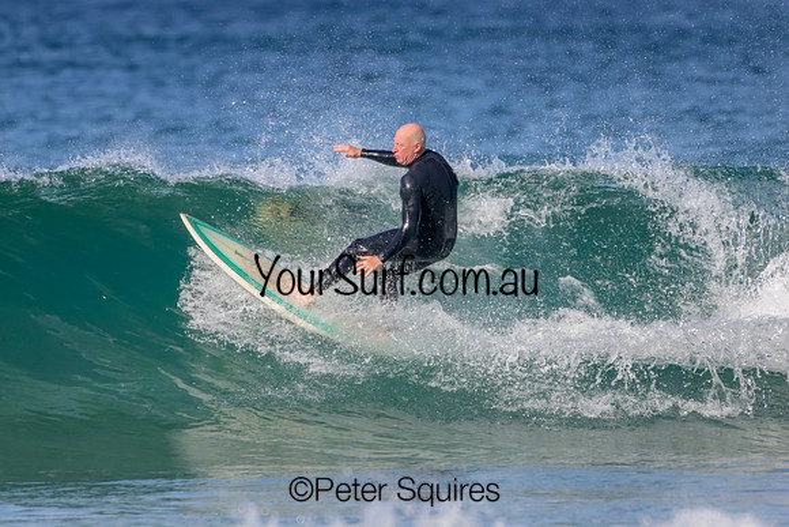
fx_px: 21921
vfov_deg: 1.4
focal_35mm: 1000
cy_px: 264
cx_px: 394
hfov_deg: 2.1
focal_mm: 1000
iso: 1400
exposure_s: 1/2000
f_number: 11
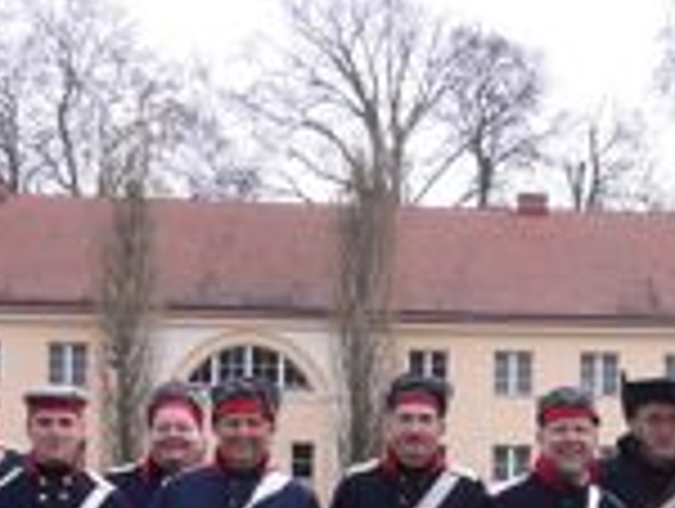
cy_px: 557
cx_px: 418
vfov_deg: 17.1
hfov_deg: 23.2
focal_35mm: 84
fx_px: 1641
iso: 80
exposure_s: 1/400
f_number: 2.8
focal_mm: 5.8
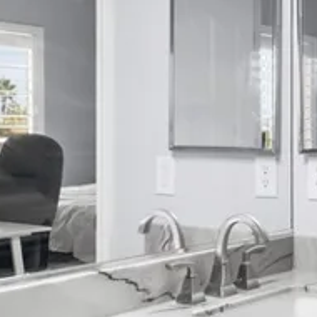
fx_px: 808
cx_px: 299
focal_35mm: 78
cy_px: 128
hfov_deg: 21.6
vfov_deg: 22.2
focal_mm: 17
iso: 400
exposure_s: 1/10
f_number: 8
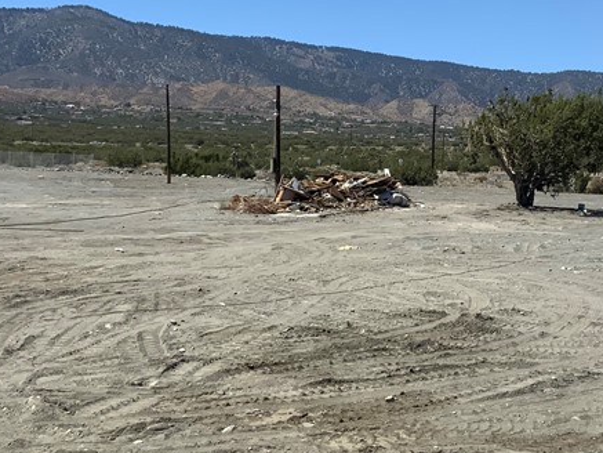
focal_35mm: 68
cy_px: 163
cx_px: 448
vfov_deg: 21.6
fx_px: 1185
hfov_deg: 28.2
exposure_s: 1/2959
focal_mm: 3
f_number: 1.8
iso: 20
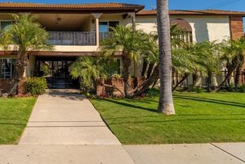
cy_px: 54
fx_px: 157
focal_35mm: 23
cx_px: 60
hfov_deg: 70.7
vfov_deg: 54.0
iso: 125
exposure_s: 1/2500
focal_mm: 14
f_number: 8
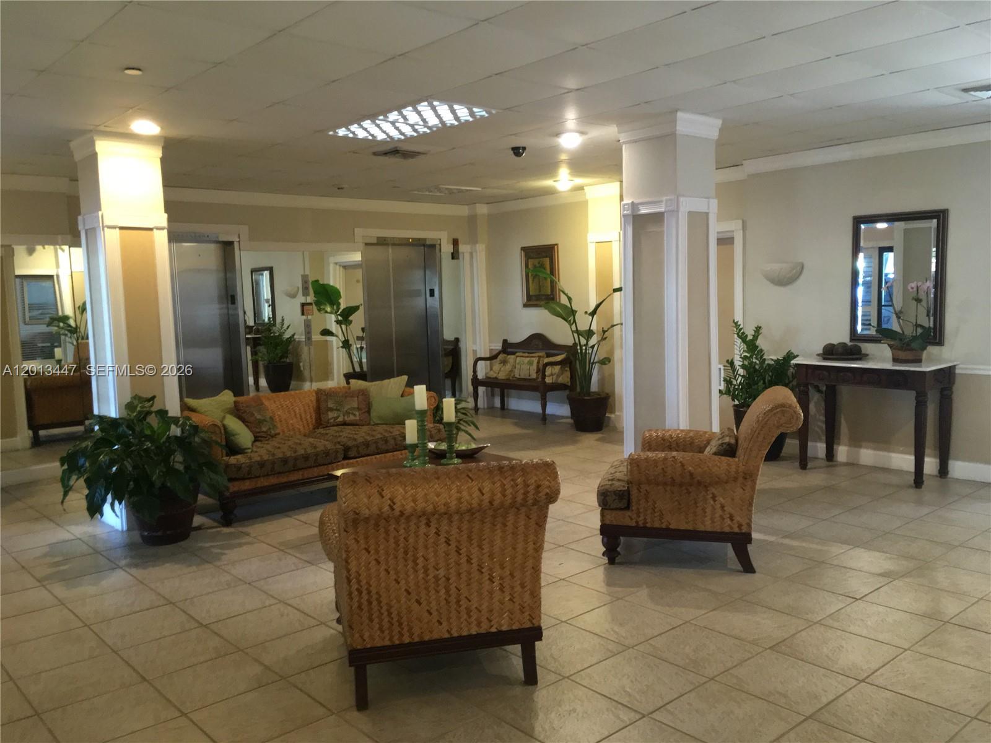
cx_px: 496
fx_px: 830
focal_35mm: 29
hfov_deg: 61.7
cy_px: 372
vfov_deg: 48.2
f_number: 2.2
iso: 200
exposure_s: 1/15
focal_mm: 4.15
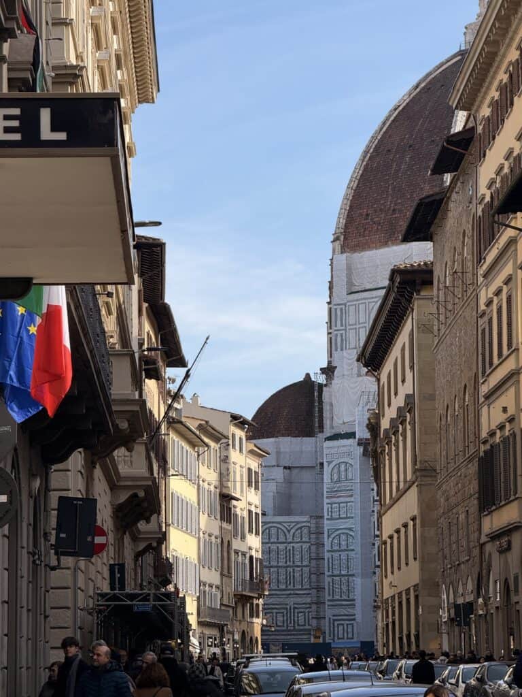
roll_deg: -0.4
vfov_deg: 16.4
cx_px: 261
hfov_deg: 12.3
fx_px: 2413
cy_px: 348
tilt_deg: +6.9
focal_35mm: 120
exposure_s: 1/891
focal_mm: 15.66
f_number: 2.8
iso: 50
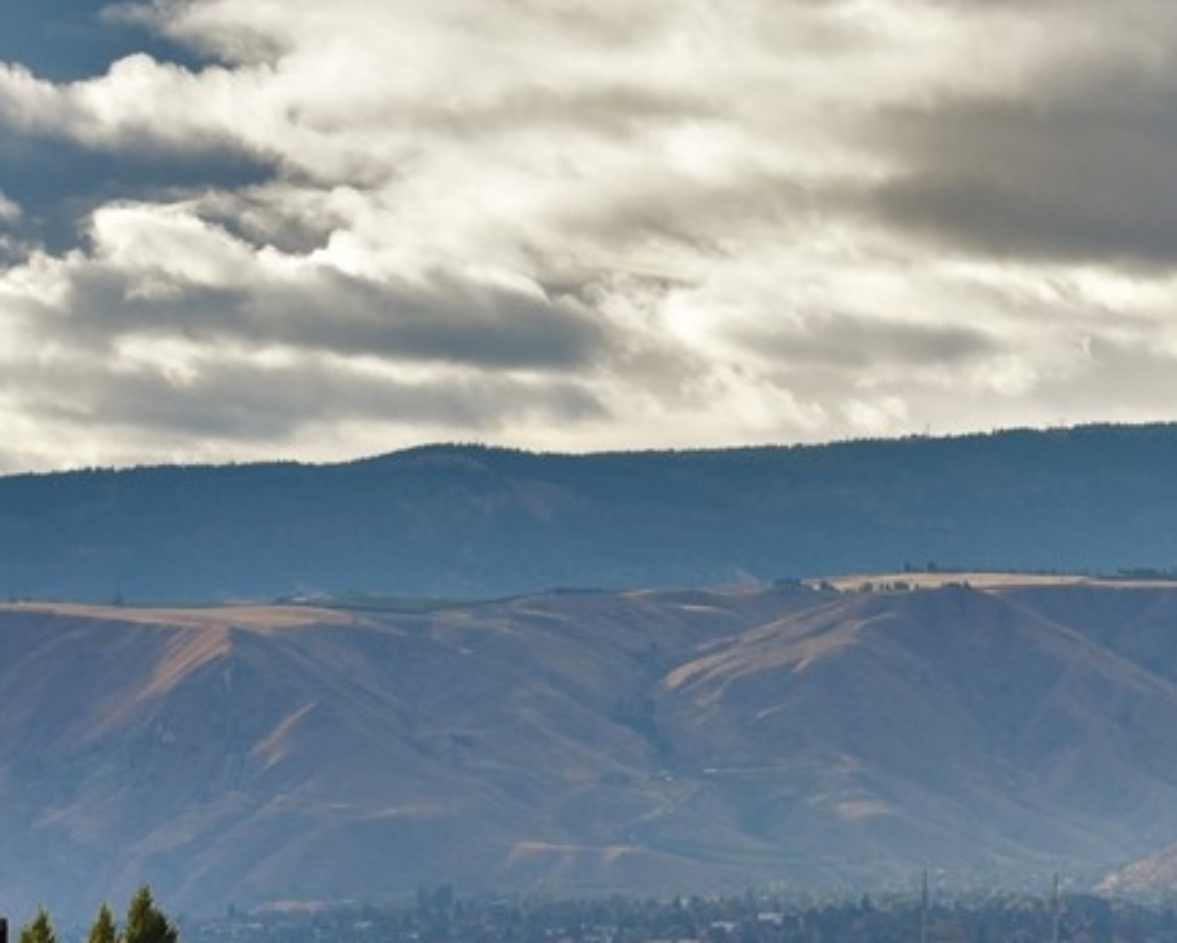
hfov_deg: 7.4
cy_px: 414
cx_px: 1526
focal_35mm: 257
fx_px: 8959
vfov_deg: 6.0
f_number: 7.1
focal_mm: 70
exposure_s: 1/800
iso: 200
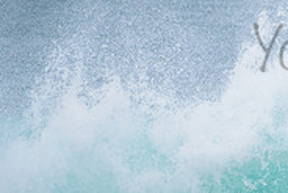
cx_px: 415
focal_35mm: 1572
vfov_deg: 0.9
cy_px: 34
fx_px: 12586
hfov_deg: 1.3
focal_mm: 500
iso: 320
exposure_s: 1/2000
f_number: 5.6
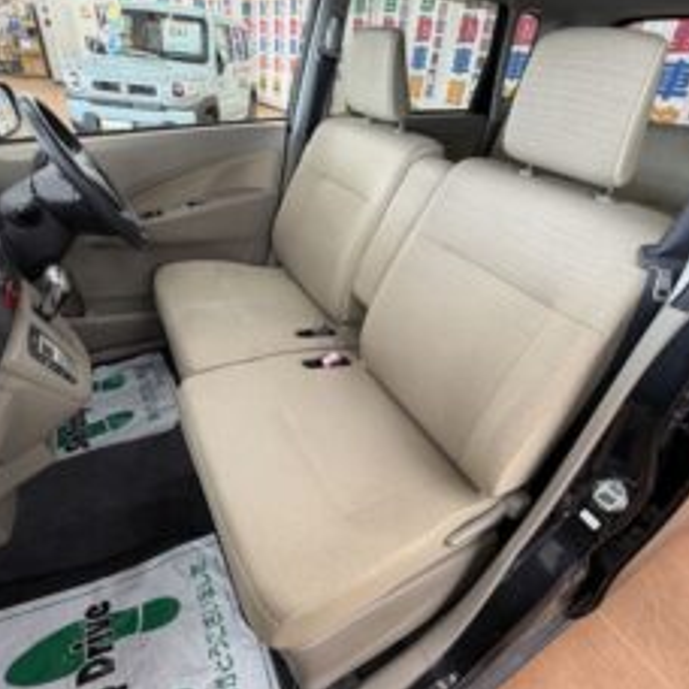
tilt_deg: -30.7
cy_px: 319
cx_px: 348
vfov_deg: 77.6
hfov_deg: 77.7
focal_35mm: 19
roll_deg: -5.7
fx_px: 428
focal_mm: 2.22
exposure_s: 1/50
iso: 160
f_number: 2.2
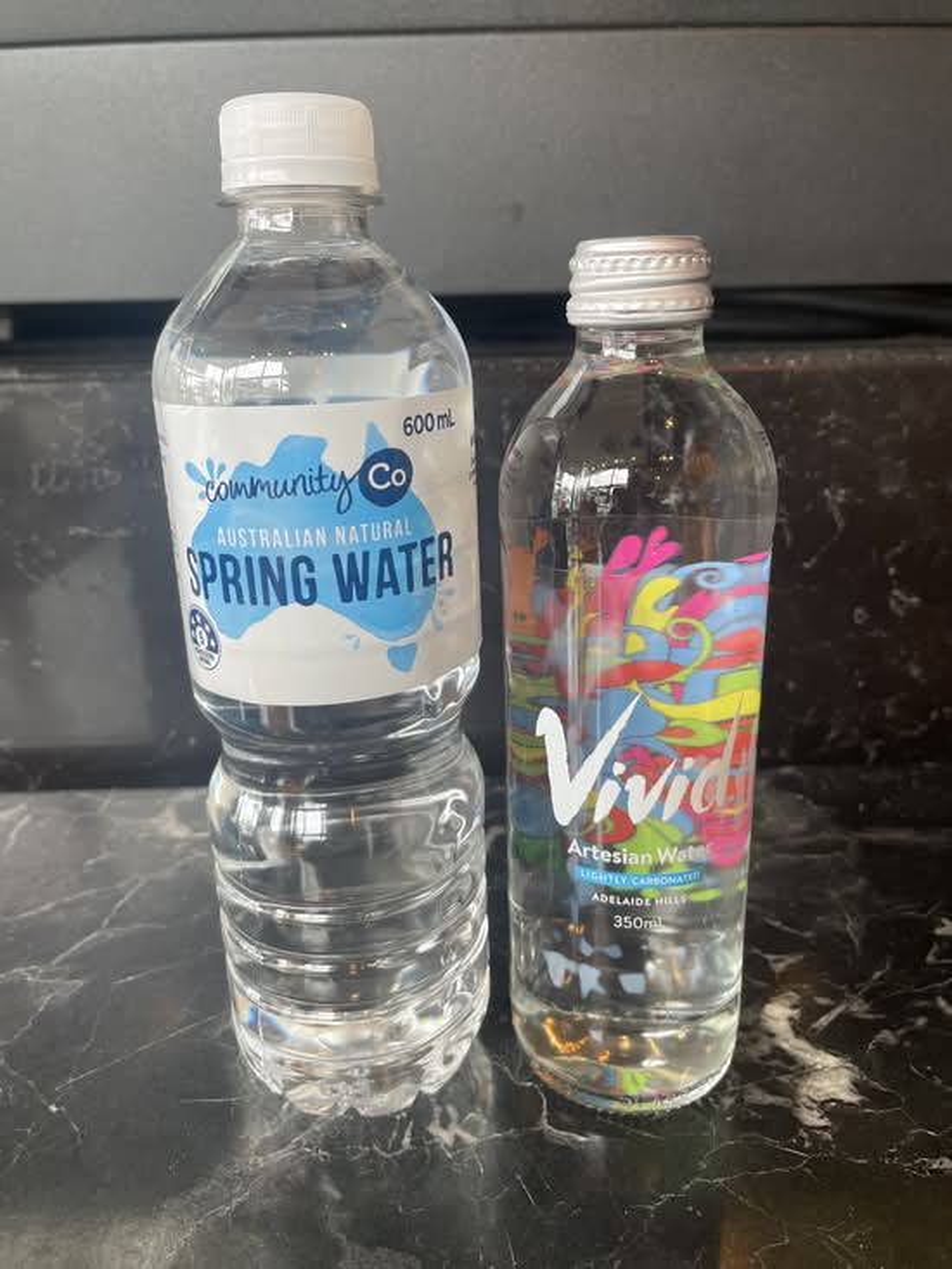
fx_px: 953
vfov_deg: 67.3
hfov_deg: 53.1
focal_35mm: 26
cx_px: 476
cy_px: 634
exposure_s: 1/100
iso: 80
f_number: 1.6
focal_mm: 4.2
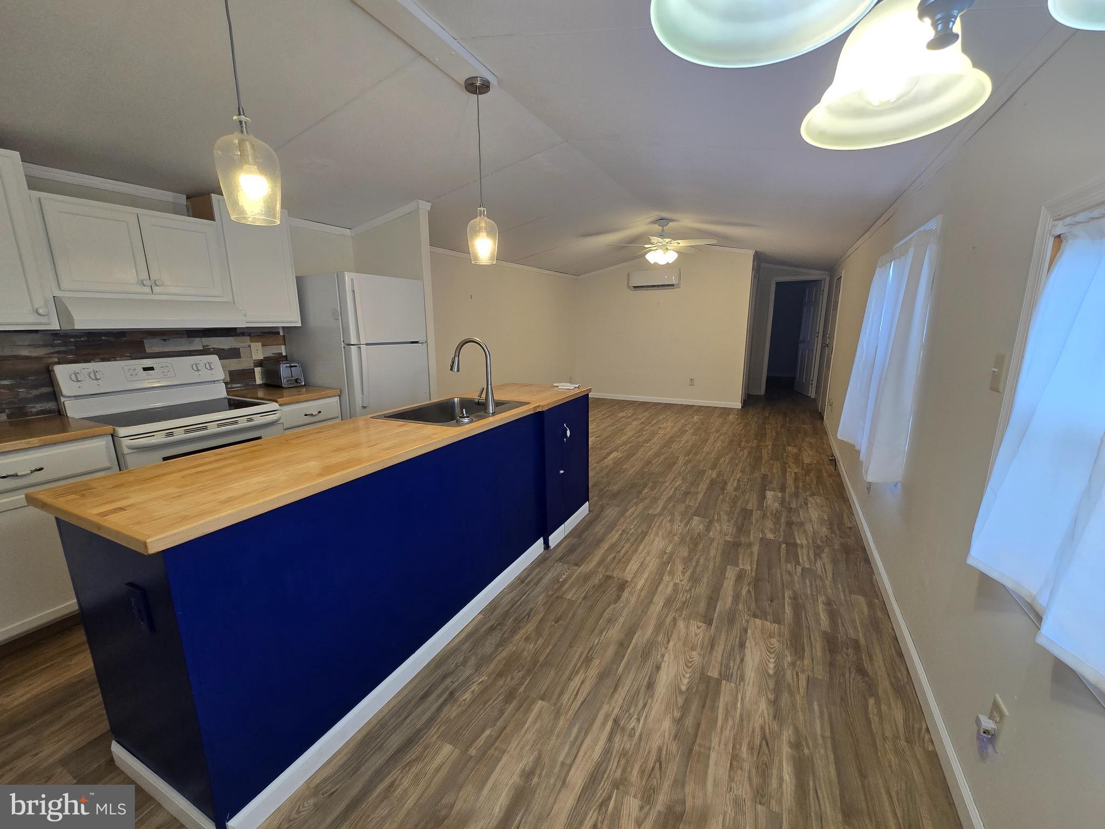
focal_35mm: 13
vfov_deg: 89.9
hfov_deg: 106.2
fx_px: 415
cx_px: 552
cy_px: 414
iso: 80
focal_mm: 2.2
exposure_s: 1/60
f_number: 2.2
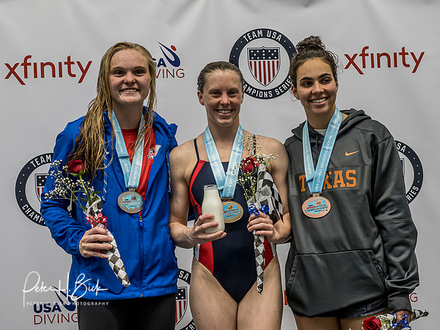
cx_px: 220
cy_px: 158
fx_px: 858
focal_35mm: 68
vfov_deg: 21.8
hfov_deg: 28.7
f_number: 4
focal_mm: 27
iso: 800
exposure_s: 1/125
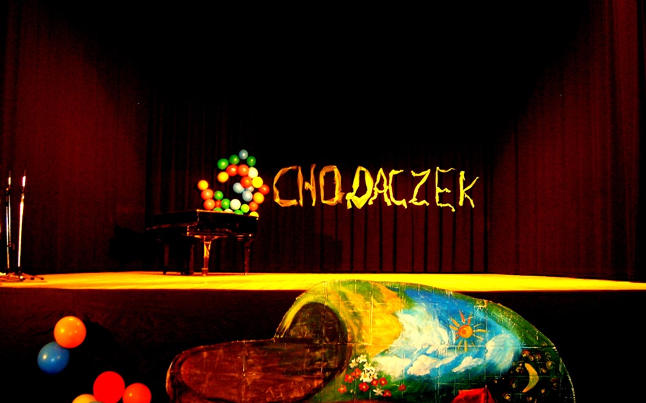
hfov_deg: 51.5
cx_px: 328
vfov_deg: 33.6
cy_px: 215
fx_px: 669
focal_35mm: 38
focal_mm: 5.8
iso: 100
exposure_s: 1/4
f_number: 2.8
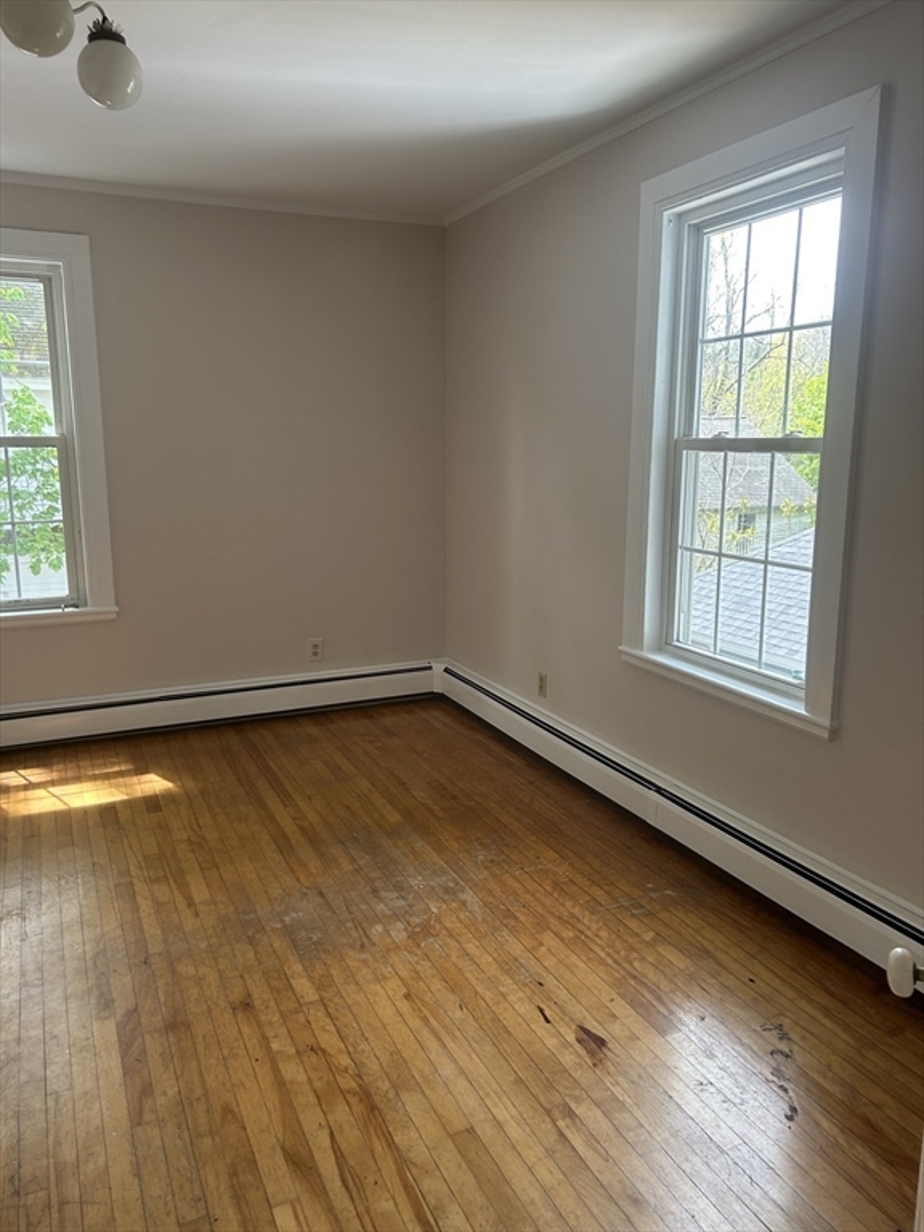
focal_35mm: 26
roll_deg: +0.7
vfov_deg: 67.3
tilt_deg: -9.8
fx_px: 925
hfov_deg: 53.1
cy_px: 616
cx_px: 462
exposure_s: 1/121
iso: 80
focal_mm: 5.7
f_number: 1.5
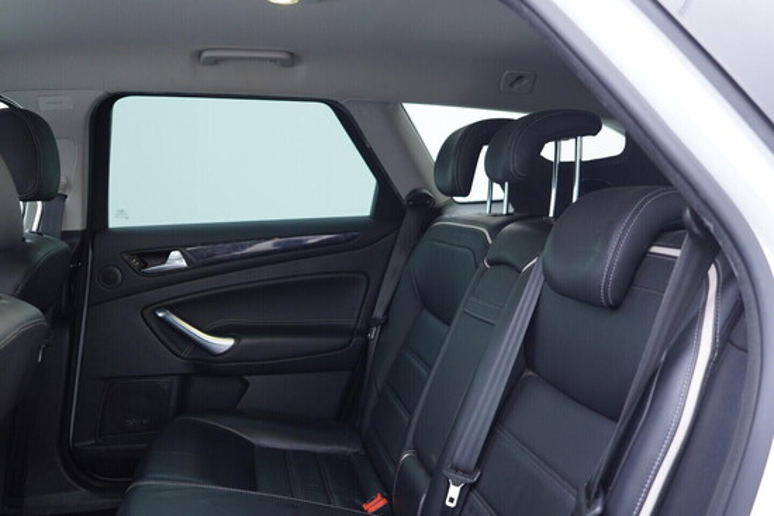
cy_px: 258
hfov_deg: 53.1
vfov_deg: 36.9
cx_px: 387
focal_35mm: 36
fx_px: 774
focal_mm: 24
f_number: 2.8
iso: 320
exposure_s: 1/40
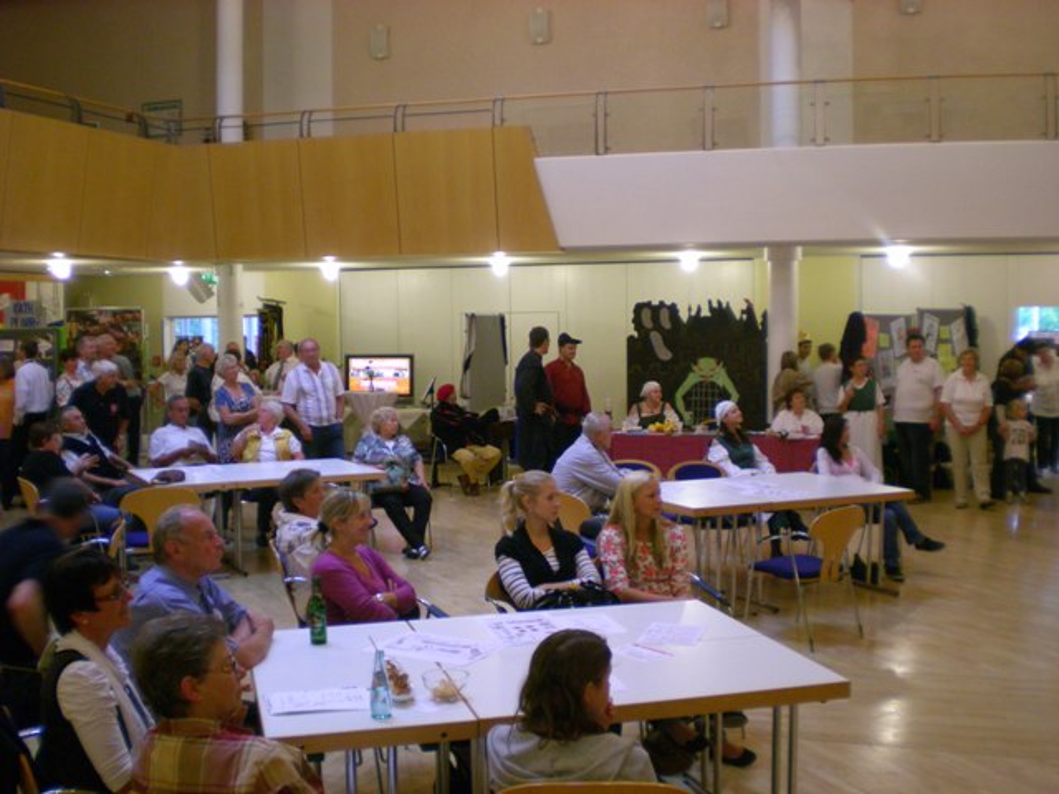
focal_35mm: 38
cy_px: 397
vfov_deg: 37.7
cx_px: 530
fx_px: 1163
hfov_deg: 49.0
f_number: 3.1
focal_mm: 6.3
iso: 200
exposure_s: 1/16.8
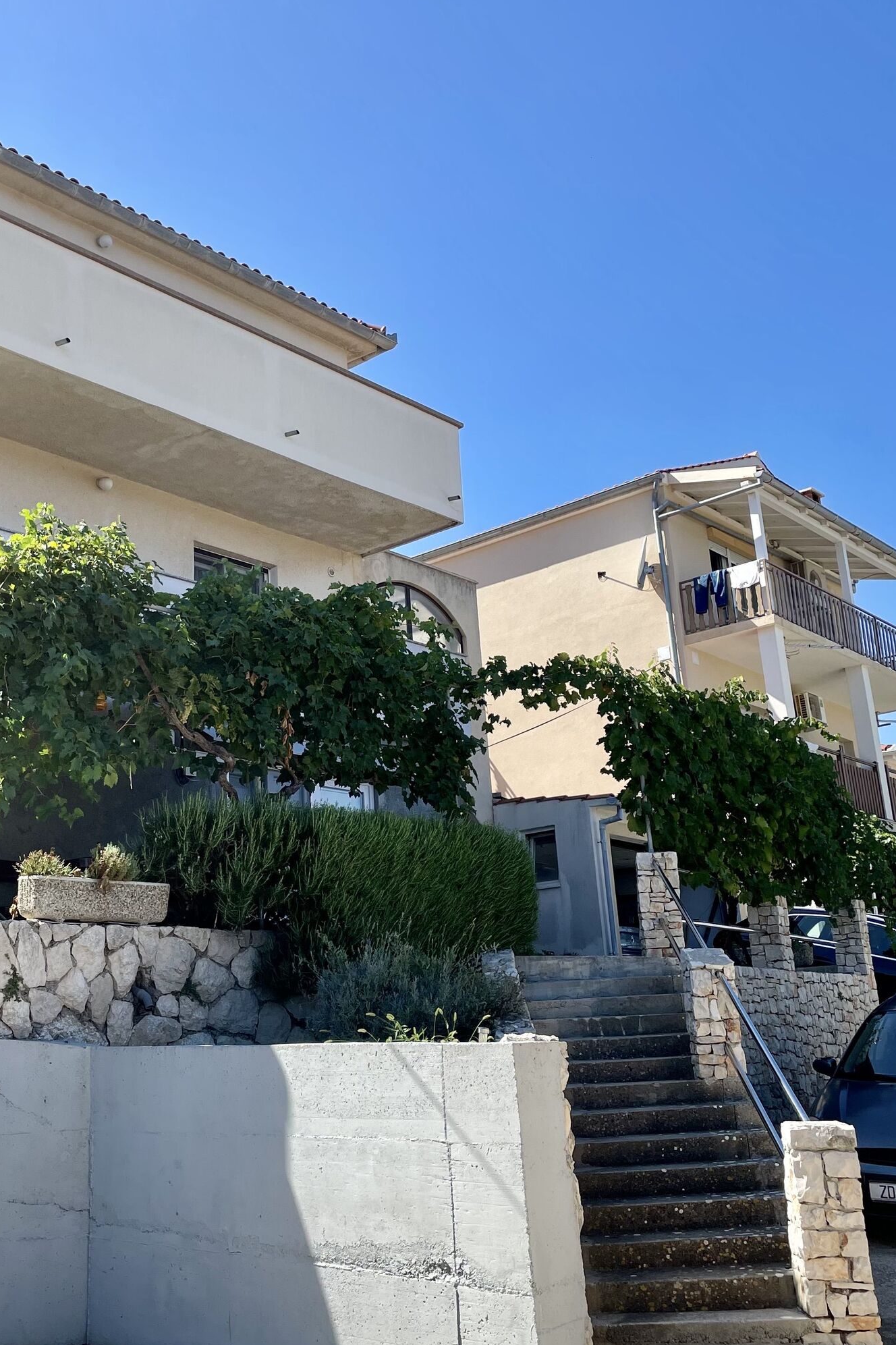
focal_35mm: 38
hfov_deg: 34.9
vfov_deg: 50.7
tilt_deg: +17.4
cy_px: 636
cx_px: 338
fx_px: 1419
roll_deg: +3.4
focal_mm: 4.2
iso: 32
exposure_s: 1/2398
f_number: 1.6
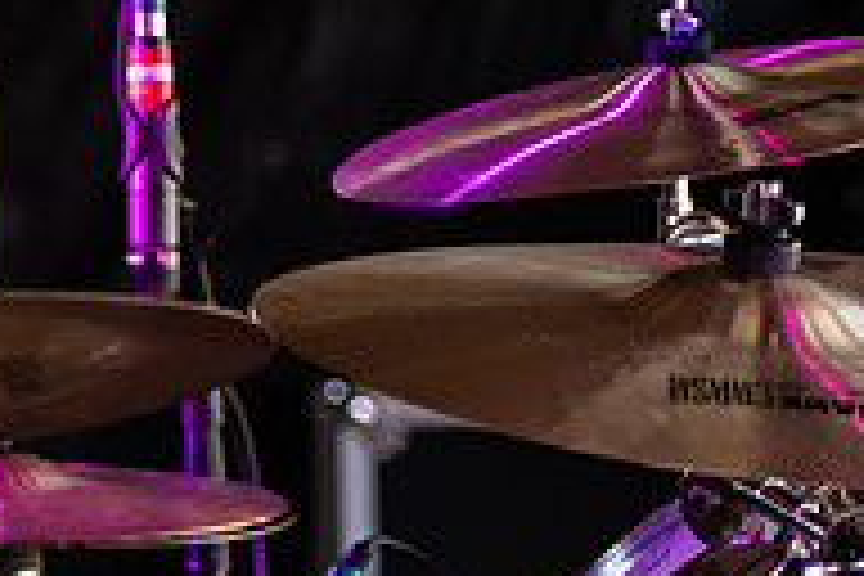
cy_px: 256
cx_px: -933
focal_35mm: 347
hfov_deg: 5.8
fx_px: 8327
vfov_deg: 4.0
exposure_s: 1/640
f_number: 2.8
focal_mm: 78
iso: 500
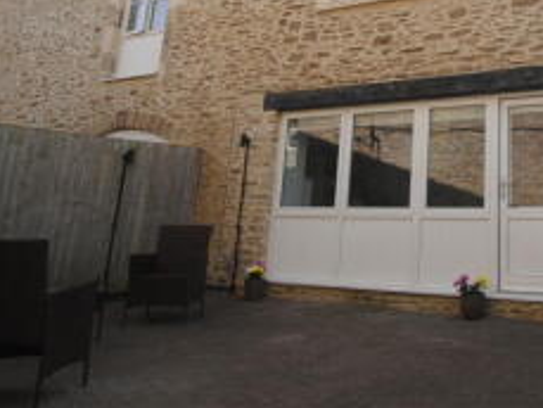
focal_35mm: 33
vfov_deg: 41.8
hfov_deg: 50.4
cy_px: 106
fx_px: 518
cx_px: 467
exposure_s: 1/200
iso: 100
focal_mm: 11
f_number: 5.6
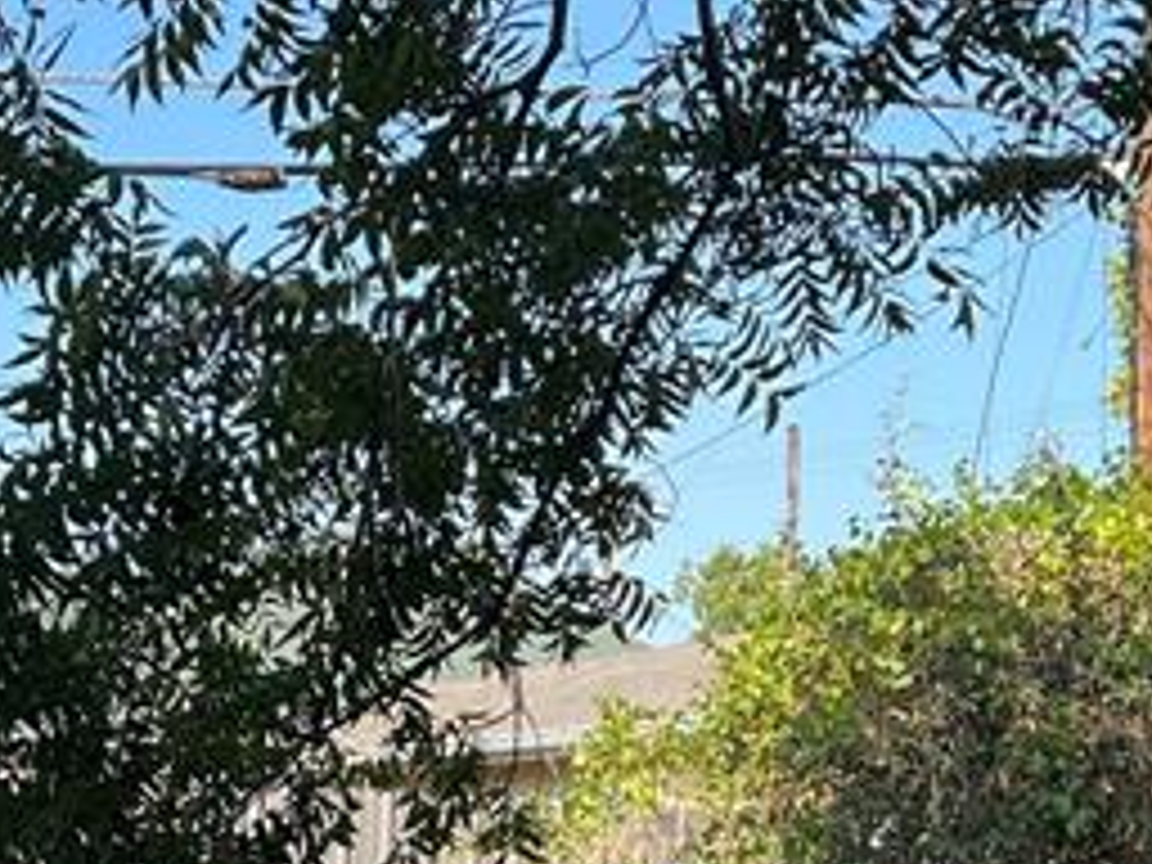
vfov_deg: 13.9
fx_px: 3461
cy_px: 932
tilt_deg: -0.6
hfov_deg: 18.8
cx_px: 333
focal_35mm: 104
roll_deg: -1.2
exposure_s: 1/1431
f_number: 1.5
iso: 50
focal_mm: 5.7
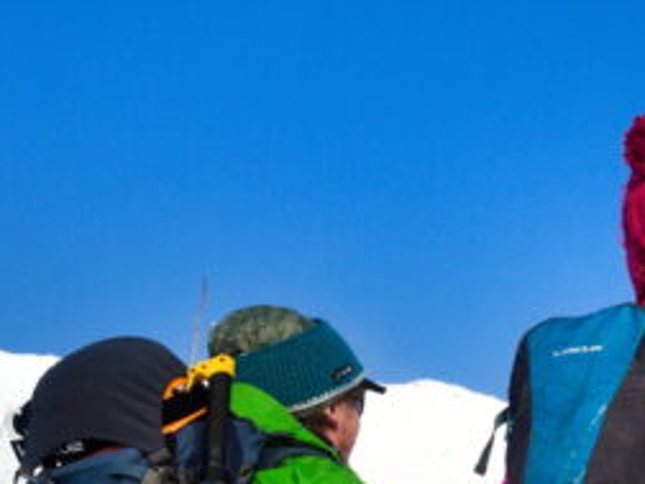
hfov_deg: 12.7
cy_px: 730
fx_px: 2627
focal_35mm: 141
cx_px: 1182
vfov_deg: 10.2
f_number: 18
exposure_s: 1/1250
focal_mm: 36
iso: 1250
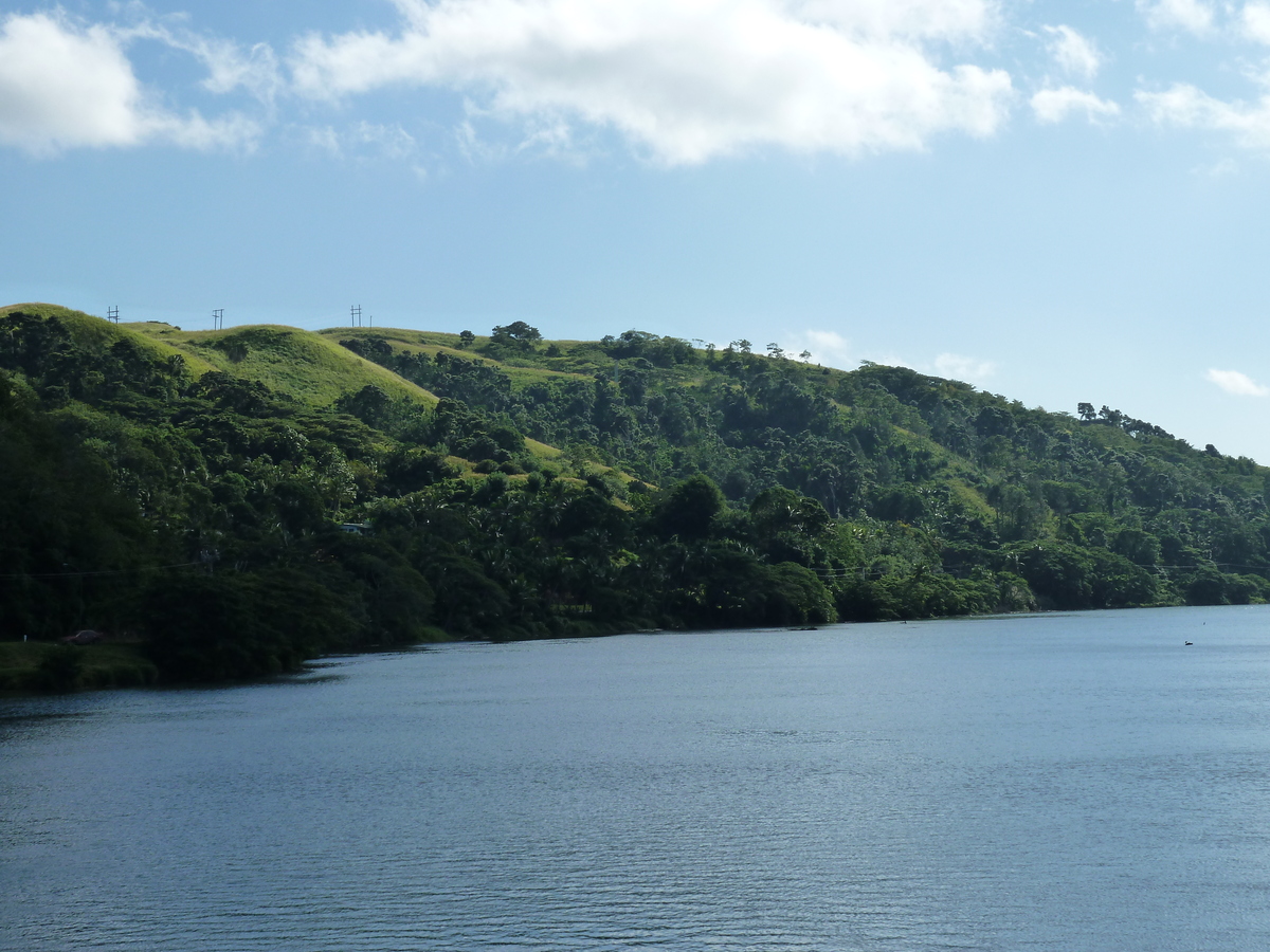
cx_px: 635
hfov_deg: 29.0
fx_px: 2458
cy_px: 476
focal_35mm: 67
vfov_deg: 21.9
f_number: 5.6
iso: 125
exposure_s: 1/500
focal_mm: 11
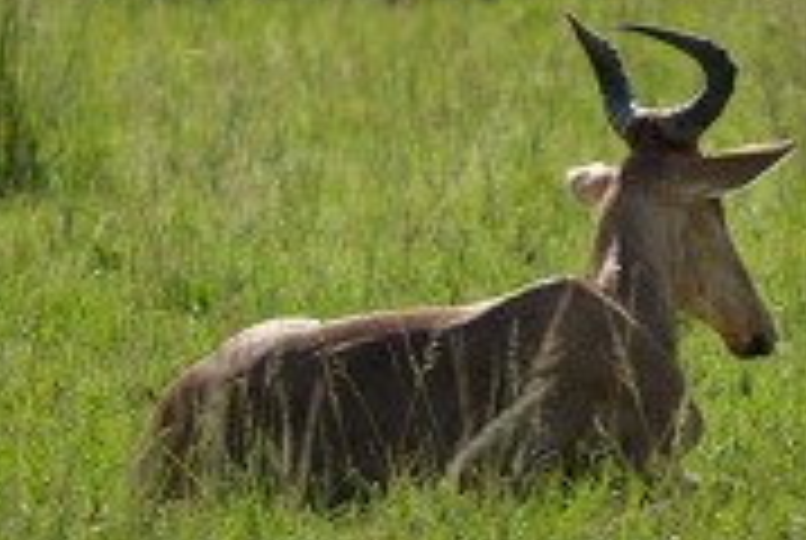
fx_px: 16012
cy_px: -79
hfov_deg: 2.9
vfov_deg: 1.9
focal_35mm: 714
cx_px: 905
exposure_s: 1/6400
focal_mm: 200
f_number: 2.8
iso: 400
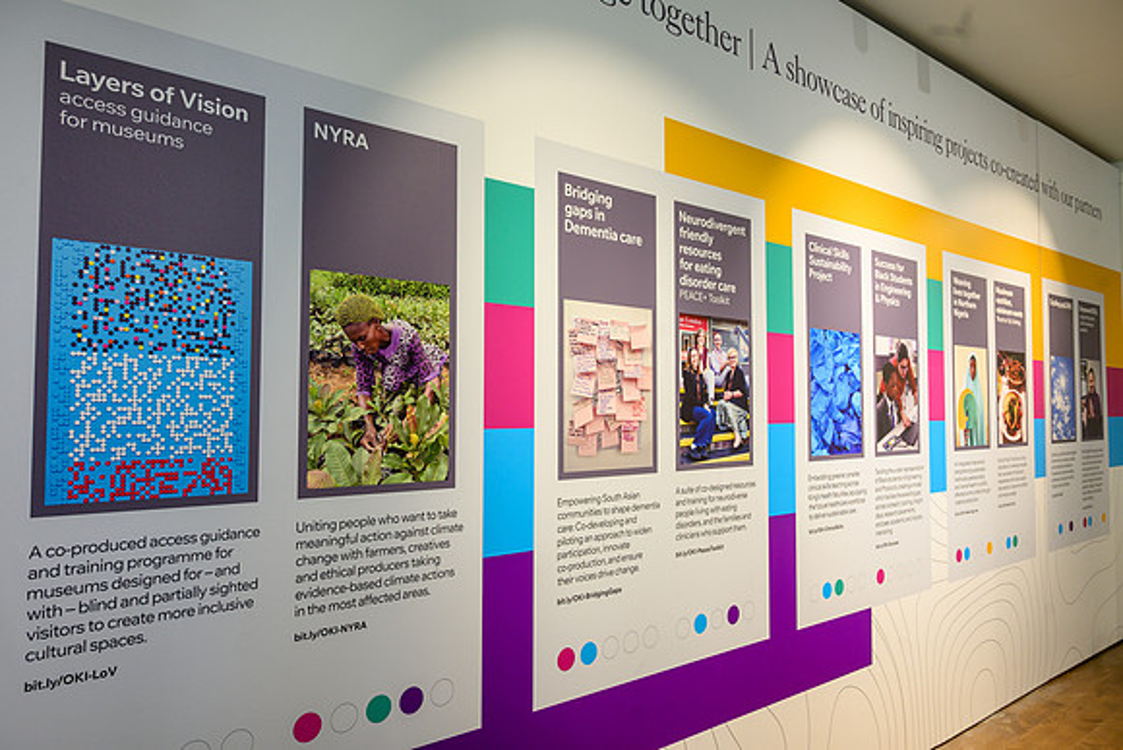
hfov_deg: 73.3
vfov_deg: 52.8
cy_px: 375
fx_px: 755
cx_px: 562
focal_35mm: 24
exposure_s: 1/20
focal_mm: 24
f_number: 7.1
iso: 320
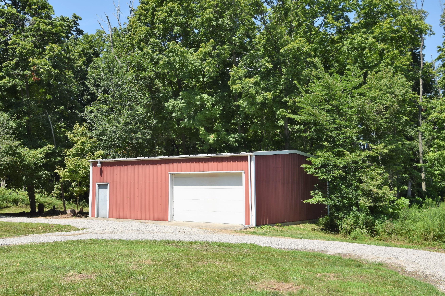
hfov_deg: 47.3
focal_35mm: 41
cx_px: 192
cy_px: 147
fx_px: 507
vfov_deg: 32.6
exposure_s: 1/200
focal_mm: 24
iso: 100
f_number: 10
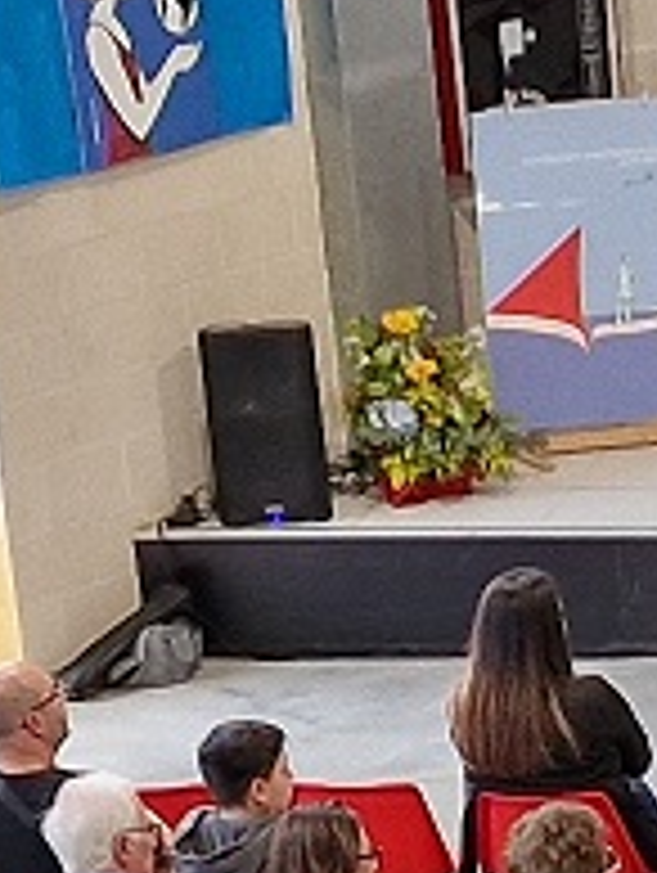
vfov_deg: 7.8
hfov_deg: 6.1
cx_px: 1220
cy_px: 2007
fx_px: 5984
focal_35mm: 237
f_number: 1.8
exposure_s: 1/100
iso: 200
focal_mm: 6.4
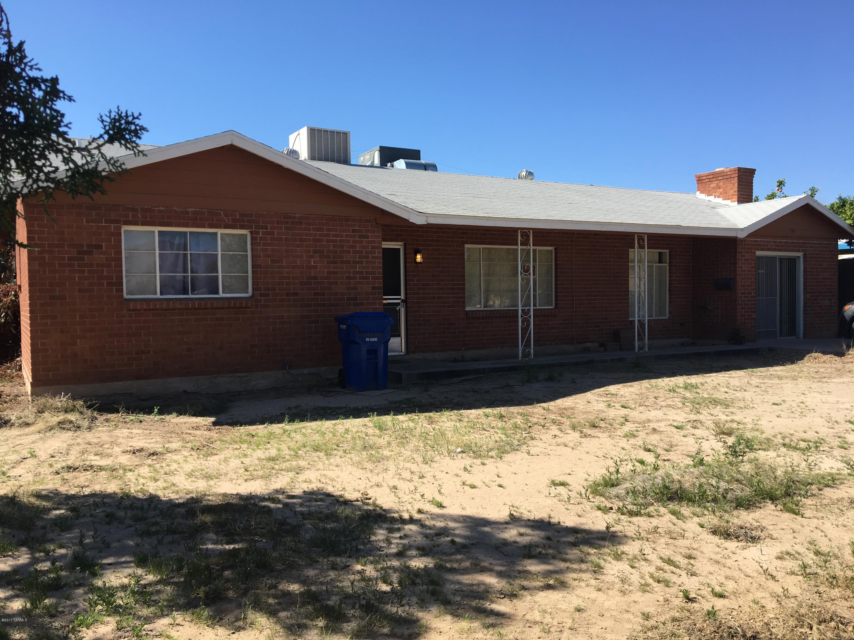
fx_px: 715
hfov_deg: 61.7
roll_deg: +1.7
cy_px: 320
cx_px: 427
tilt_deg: -2.0
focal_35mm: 29
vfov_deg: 48.2
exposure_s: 1/962
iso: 25
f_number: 2.2
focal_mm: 4.15
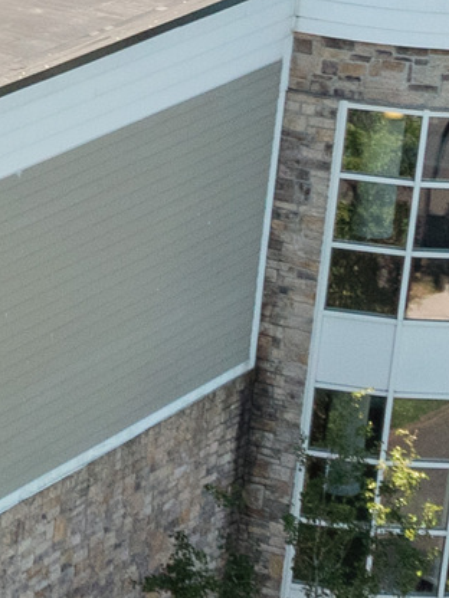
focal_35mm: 177
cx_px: -728
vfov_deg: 11.1
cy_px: 104
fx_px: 3061
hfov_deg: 7.7
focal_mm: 12.29
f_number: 2.8
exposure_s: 1/2000
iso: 210
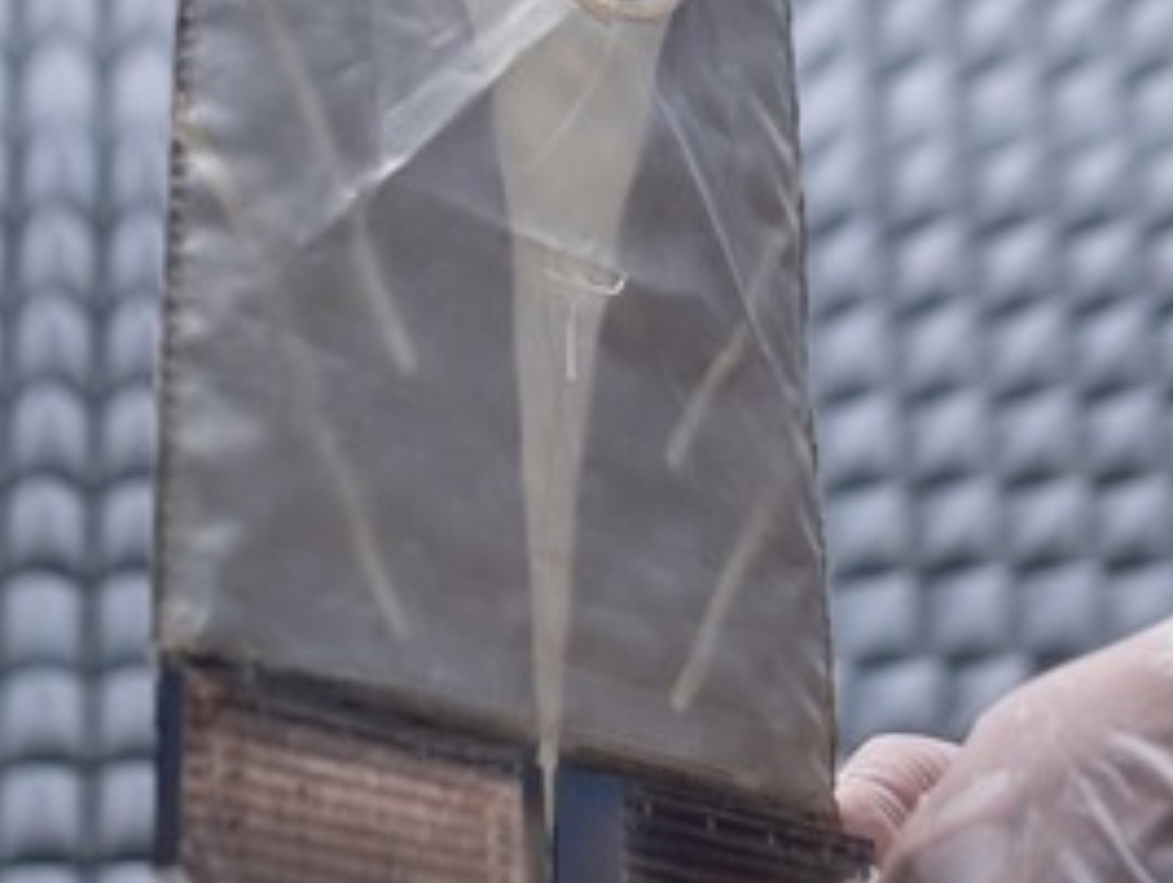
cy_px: -132
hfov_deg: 21.3
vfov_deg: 15.6
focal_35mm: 92
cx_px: 663
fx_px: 3122
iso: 450
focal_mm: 25
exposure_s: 1/60
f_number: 2.8
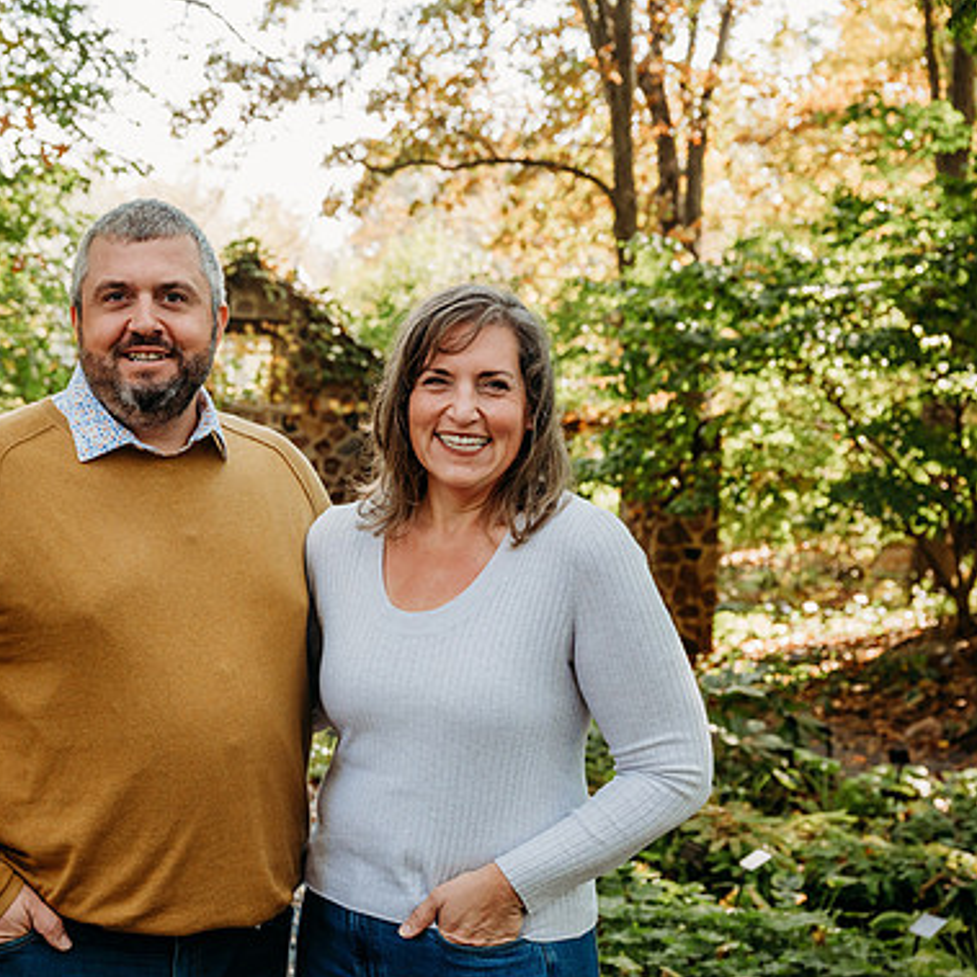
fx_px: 1660
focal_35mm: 52
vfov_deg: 32.8
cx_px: 314
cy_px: 496
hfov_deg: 32.5
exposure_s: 1/320
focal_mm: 40
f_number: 4.5
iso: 500
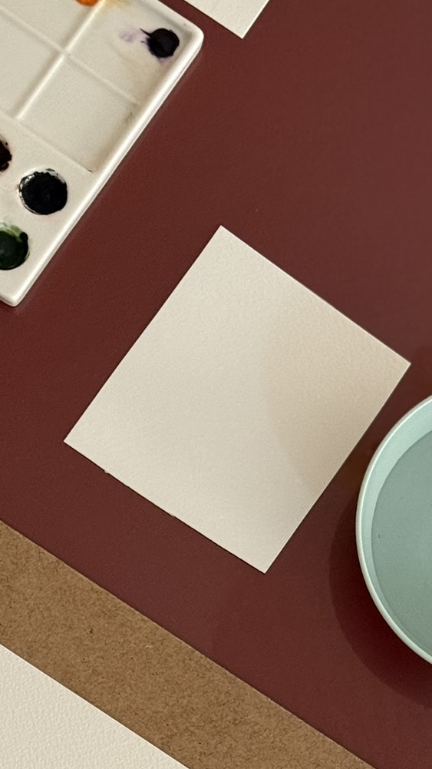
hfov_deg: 11.2
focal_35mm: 107
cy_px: 643
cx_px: 420
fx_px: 2179
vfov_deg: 19.7
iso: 400
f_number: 1.78
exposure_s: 1/40
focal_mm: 6.76
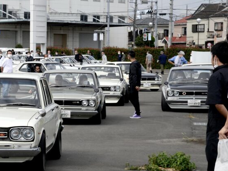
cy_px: 87
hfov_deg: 10.3
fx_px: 1258
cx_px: -11
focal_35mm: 191
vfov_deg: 7.8
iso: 125
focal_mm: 92
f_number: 16
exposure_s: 1/80
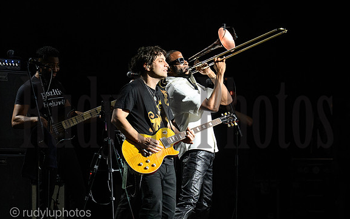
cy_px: 116
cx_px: 175
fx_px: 2566
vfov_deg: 4.9
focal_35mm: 269
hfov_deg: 7.8
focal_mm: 175
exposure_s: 1/160
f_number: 6.3
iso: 3200
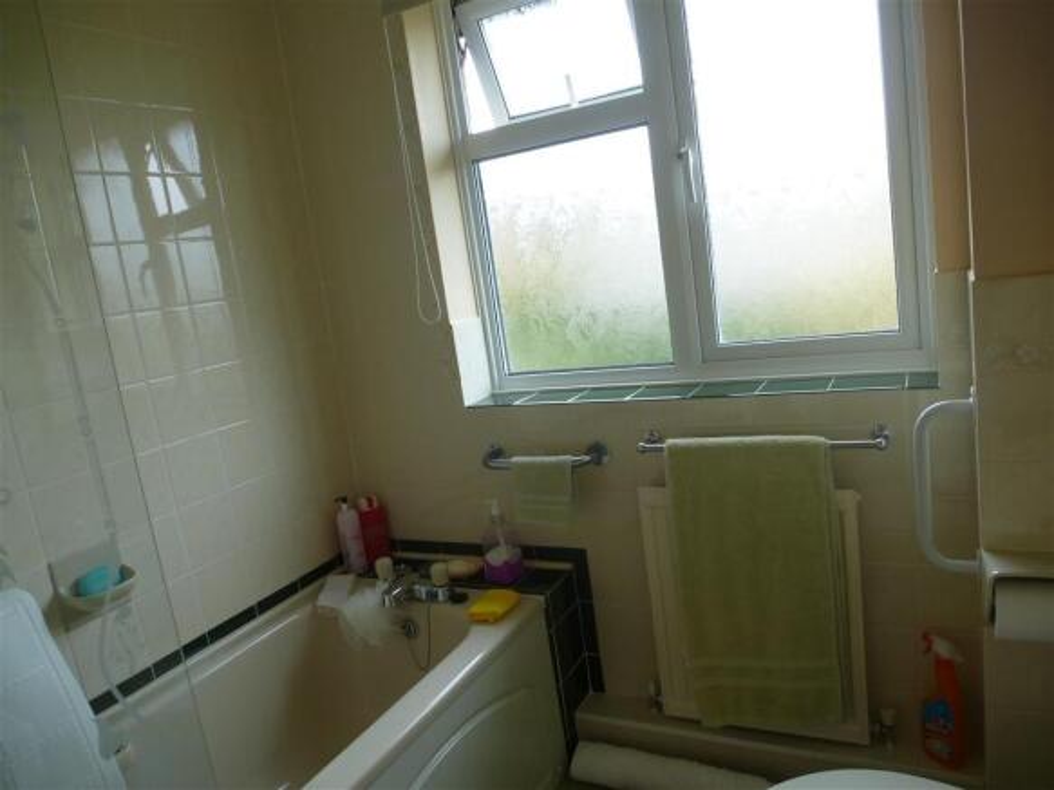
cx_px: 527
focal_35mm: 24
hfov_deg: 71.6
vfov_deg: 56.8
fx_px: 731
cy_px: 395
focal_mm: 4.3
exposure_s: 1/60
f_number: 3.3
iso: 125
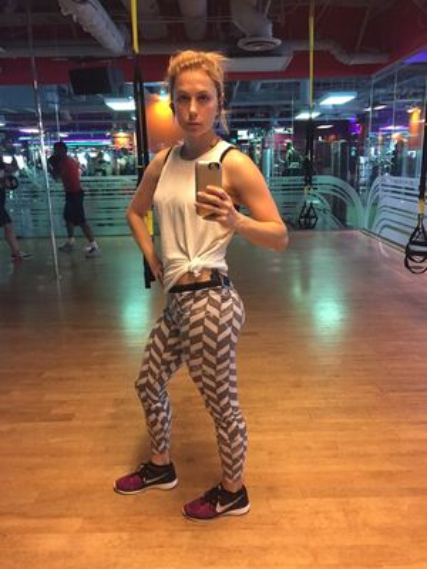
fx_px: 477
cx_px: 214
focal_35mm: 29
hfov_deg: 48.2
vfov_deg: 61.7
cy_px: 284
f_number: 2.2
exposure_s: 1/15
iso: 320
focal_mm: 4.15
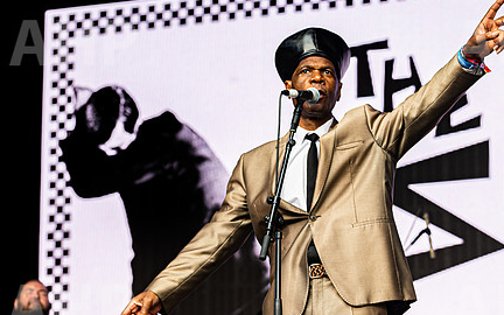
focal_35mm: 128
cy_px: 160
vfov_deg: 10.2
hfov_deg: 16.3
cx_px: 326
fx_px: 1758
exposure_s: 1/500
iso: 100
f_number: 4
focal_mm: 82
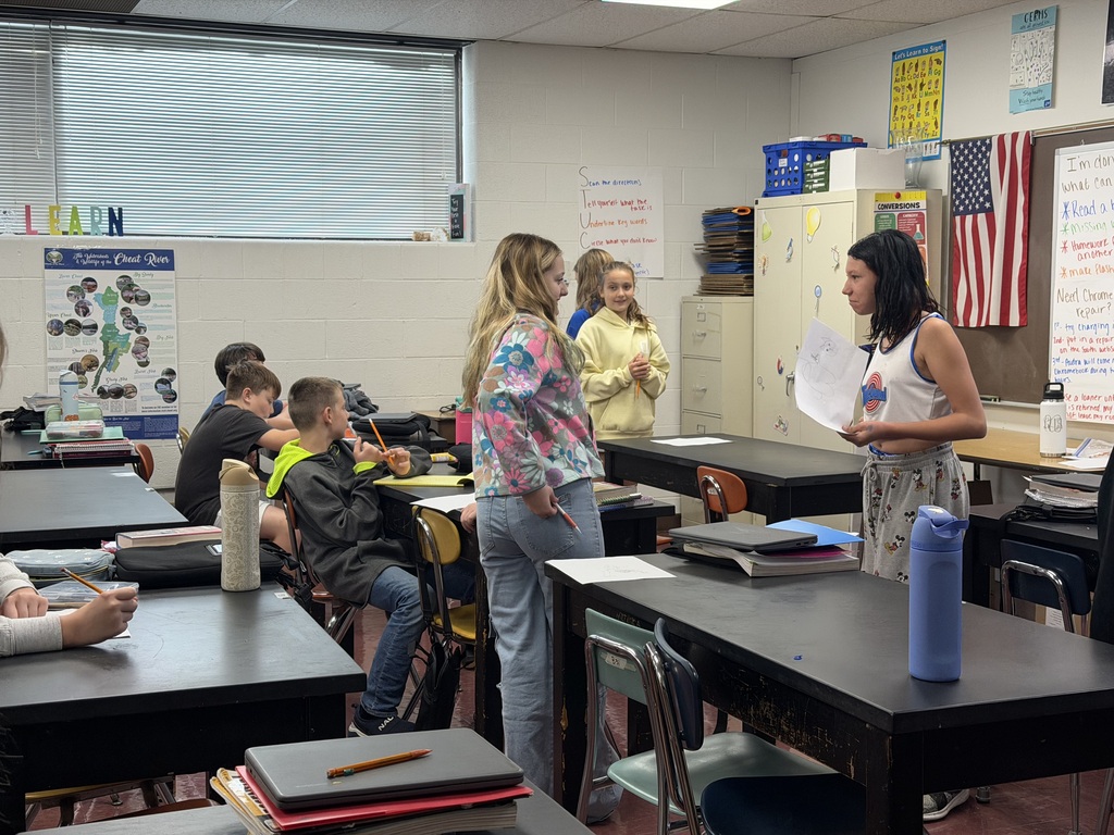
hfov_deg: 39.7
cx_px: 557
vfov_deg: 30.3
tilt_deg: -6.7
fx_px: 1545
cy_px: 418
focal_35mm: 48
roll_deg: +0.0
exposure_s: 1/120
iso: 100
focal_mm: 6.76
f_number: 1.78
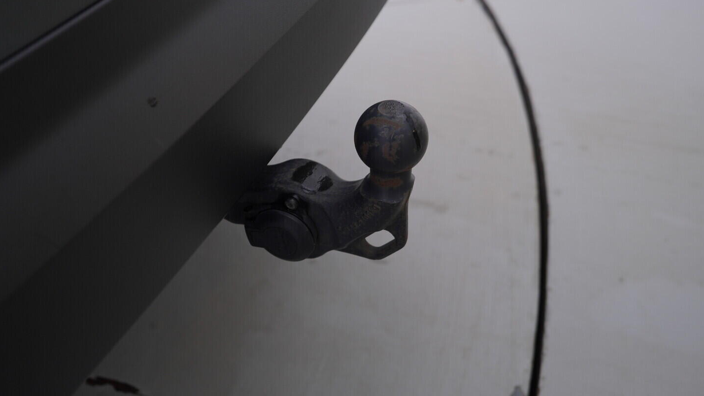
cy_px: 171
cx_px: 353
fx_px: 709
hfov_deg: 52.8
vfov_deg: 31.2
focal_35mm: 38
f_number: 3.5
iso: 125
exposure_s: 1/60
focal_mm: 24
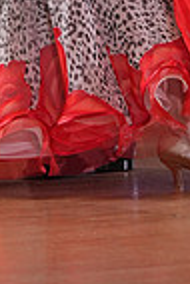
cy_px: -194
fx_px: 6460
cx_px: -13
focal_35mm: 818
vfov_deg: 2.5
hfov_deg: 1.7
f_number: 4
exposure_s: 1/500
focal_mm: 200
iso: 1600
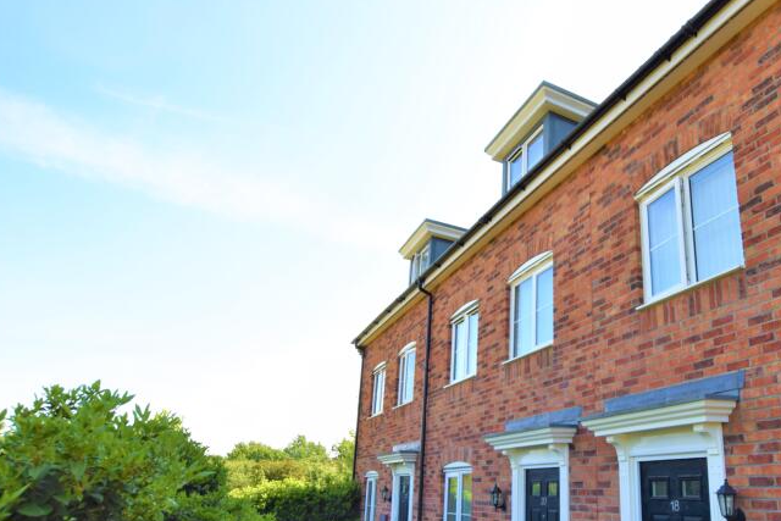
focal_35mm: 24
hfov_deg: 71.1
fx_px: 521
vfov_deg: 52.2
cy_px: 346
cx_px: 533
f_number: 8
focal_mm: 10
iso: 200
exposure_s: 1/250
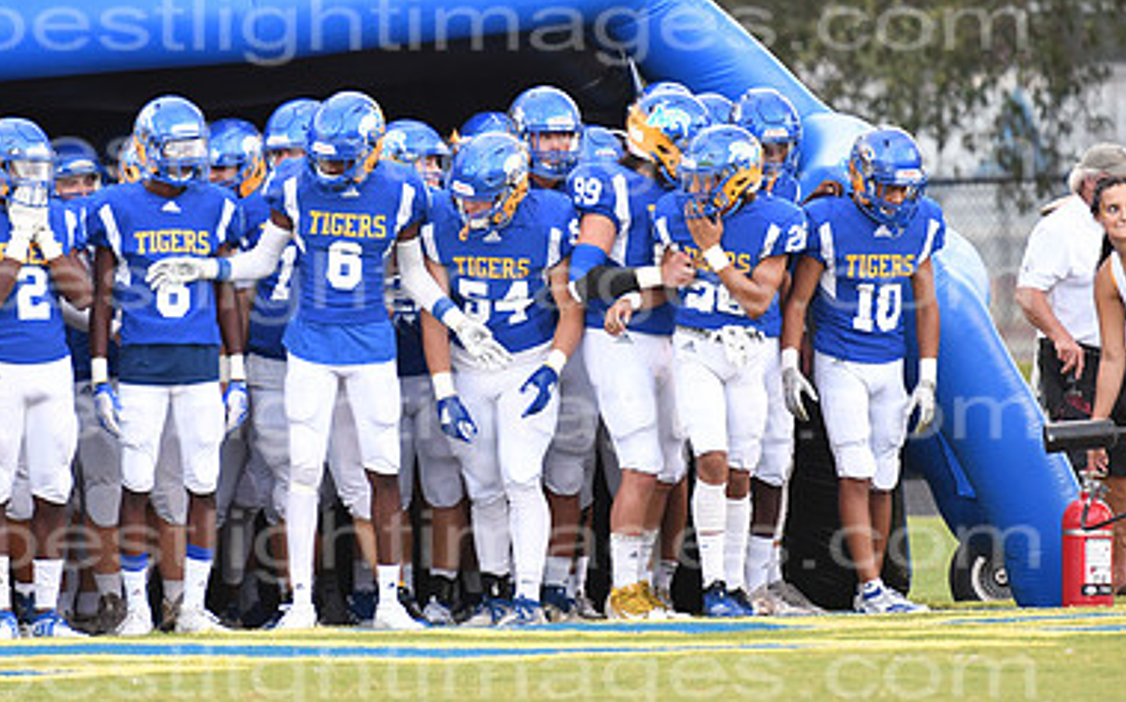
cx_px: 367
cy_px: 224
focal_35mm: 444
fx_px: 13617
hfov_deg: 4.7
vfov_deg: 3.0
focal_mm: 190
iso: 800
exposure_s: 1/400
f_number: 3.2
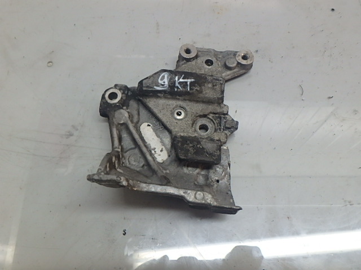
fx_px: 323
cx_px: 180
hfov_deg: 58.4
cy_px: 135
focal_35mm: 31
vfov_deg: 45.4
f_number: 4.7
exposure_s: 1/40
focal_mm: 5.6
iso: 250
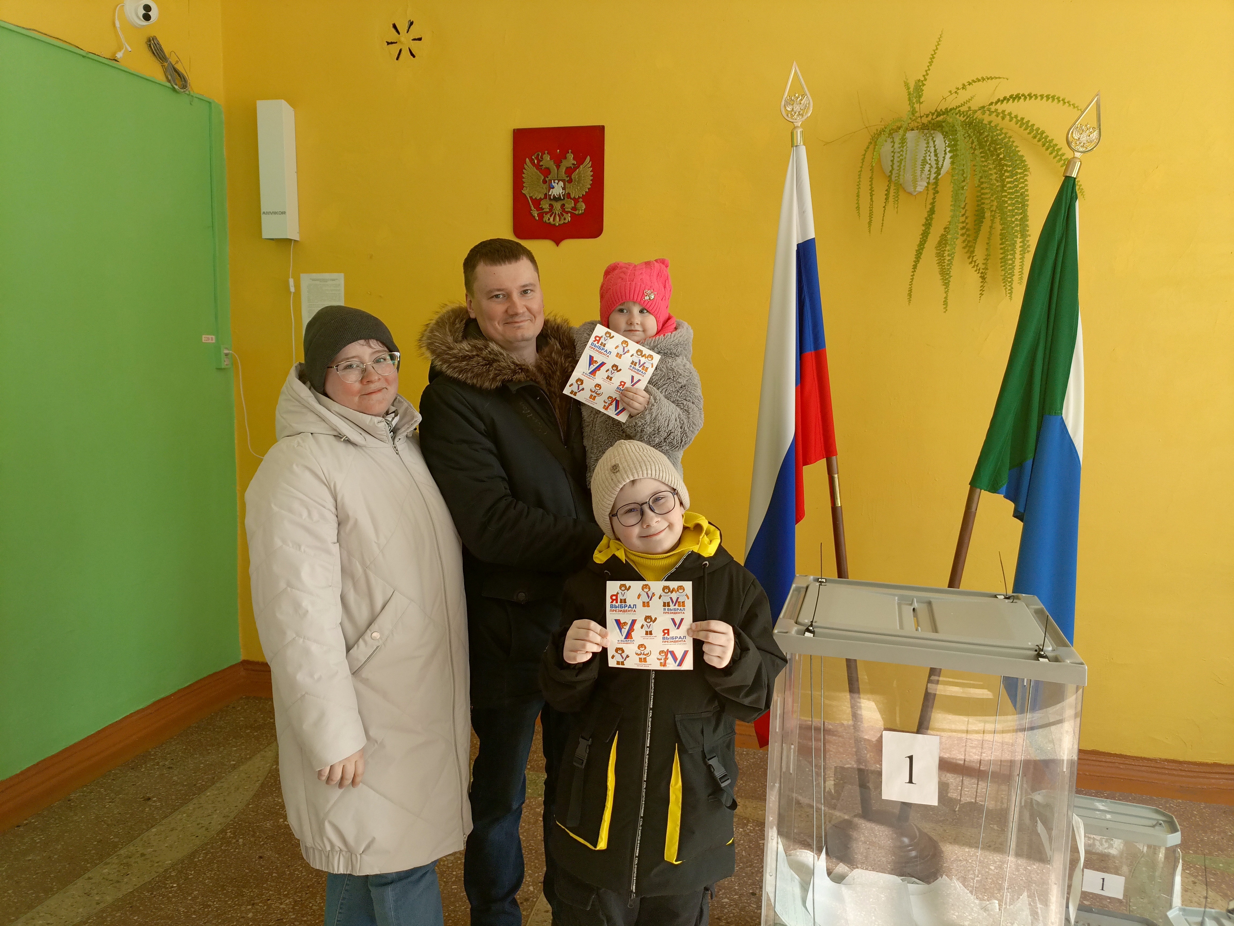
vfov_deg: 54.9
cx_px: 617
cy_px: 463
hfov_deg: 69.4
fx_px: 891
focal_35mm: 25
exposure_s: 1/100
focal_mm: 4.76
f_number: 1.69
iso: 187
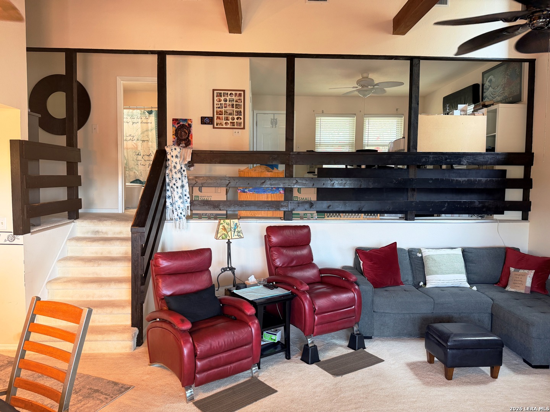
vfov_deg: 56.8
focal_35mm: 24
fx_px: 381
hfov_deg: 71.6
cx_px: 275
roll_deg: -0.6
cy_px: 206
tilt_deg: -3.8
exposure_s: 1/60
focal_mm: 6.76
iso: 160
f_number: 1.78
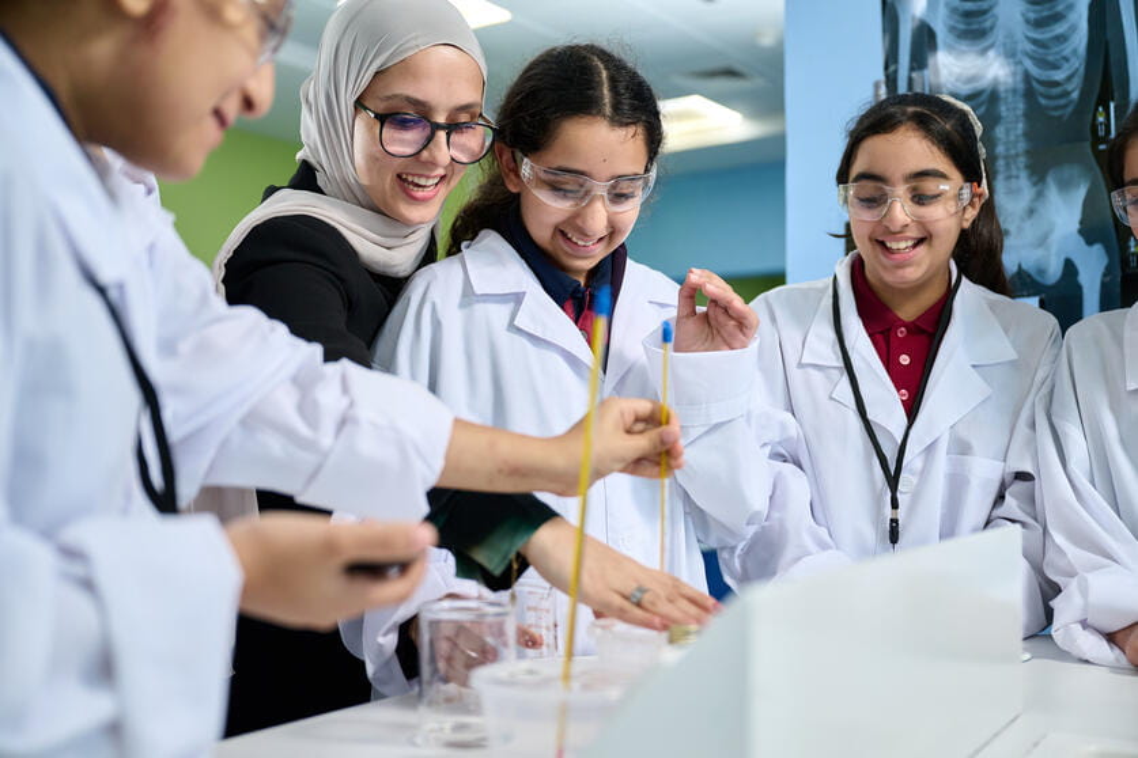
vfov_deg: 33.4
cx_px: 569
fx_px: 1264
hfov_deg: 48.5
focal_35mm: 40
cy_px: 379
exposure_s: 1/200
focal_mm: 40
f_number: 2.8
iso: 400
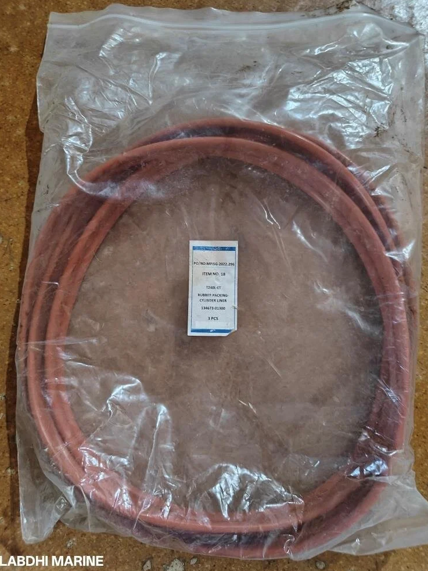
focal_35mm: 25
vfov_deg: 69.4
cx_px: 211
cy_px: 281
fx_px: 412
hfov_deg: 54.9
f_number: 1.8
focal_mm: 5.59
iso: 640
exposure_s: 1/20
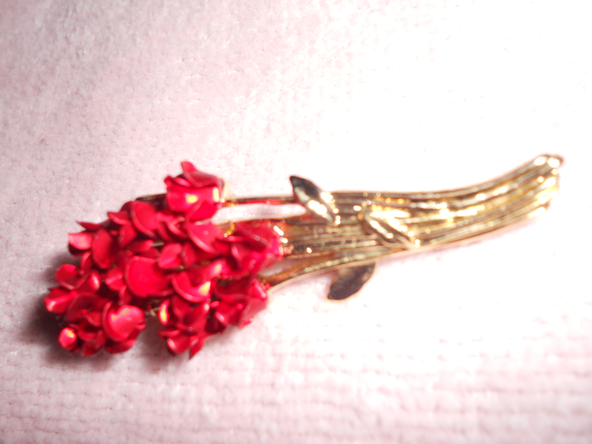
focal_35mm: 32
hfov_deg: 56.8
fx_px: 547
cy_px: 222
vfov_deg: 44.2
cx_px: 296
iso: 80
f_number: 8.8
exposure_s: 1/25
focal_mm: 5.8
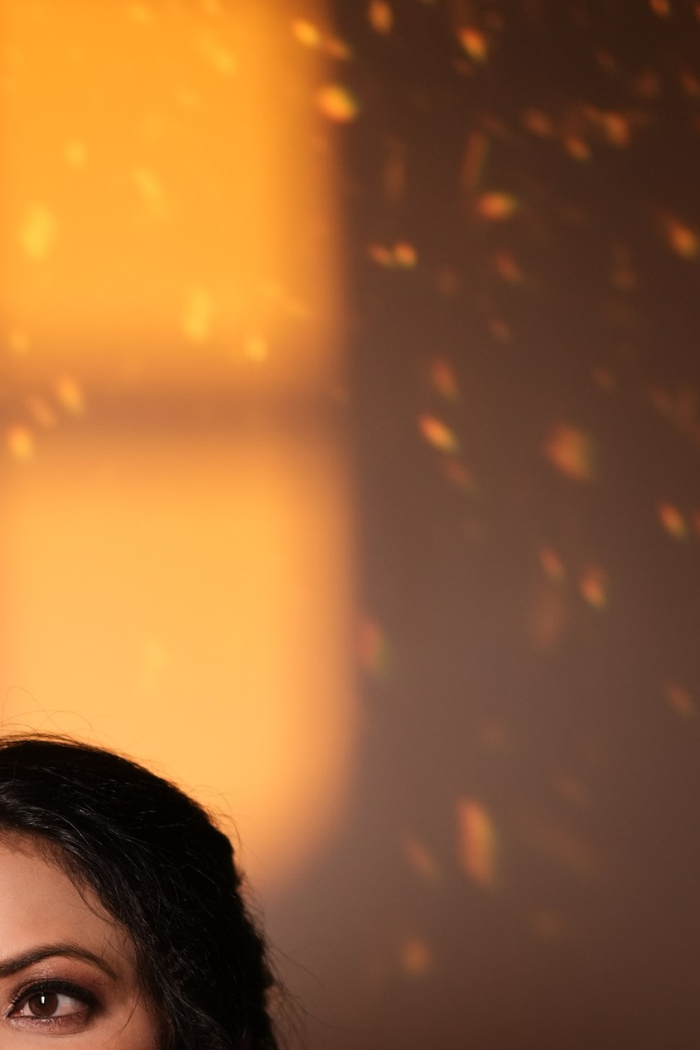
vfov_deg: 18.1
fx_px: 3092
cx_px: -4
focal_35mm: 106
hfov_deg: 12.8
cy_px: 1343
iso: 250
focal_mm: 35
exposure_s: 1/200
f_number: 1.4
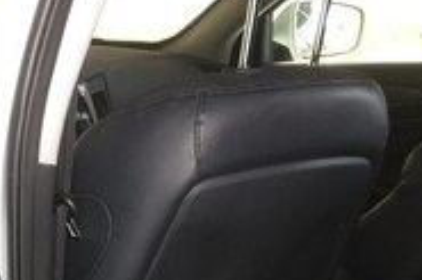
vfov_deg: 15.0
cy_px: 478
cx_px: 224
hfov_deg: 25.1
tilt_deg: -28.4
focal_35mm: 81
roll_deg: -1.4
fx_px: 949
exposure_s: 1/33
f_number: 2.2
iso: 100
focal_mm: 4.15
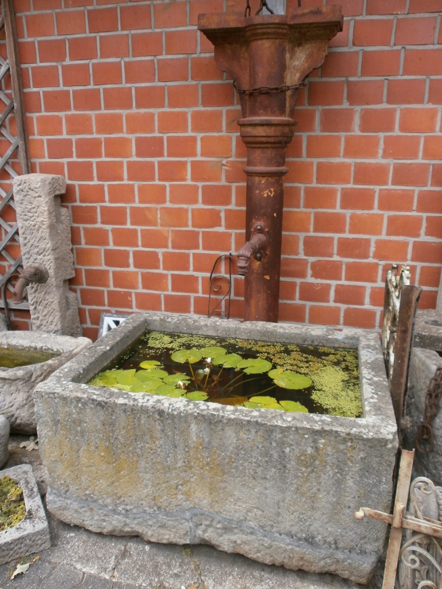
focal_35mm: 27
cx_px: 221
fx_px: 460
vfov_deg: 65.3
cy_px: 294
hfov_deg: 51.4
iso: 100
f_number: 2.9
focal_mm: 4.8
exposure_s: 1/160
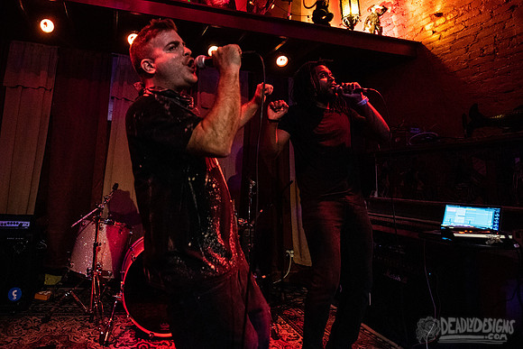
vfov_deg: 56.5
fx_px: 320
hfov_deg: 76.6
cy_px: 130
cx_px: 184
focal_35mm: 22
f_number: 3.2
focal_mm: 17
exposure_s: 1/80
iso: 3200
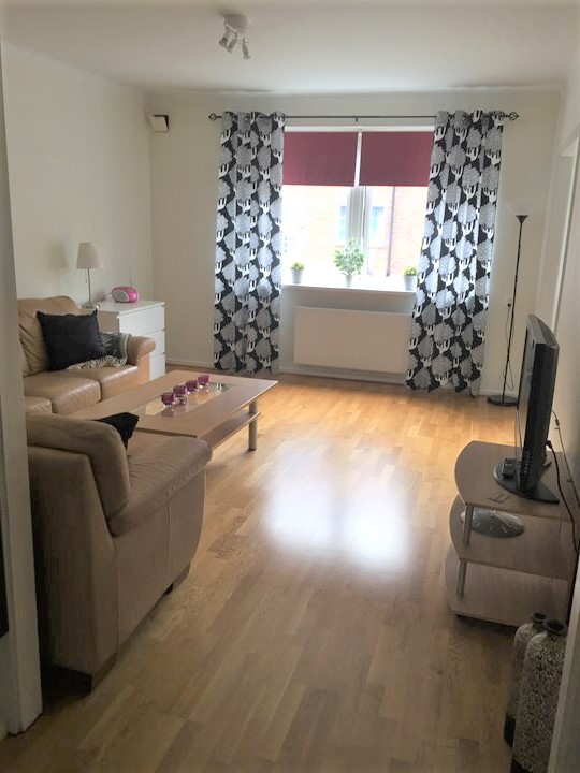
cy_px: 386
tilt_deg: -12.7
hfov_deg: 48.2
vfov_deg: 61.7
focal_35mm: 29
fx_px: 648
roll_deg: -0.4
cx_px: 290
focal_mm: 4.15
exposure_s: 1/50
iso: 32
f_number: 2.2
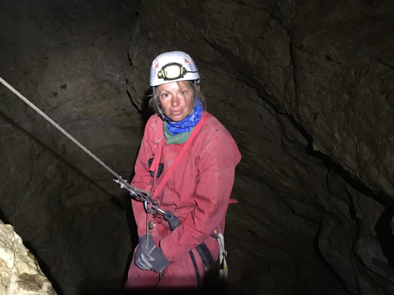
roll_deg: +0.2
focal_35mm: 38
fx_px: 432
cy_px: 105
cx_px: 184
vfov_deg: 37.4
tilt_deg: -22.5
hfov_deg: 48.9
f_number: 2.2
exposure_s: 1/17
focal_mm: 4.15
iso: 320
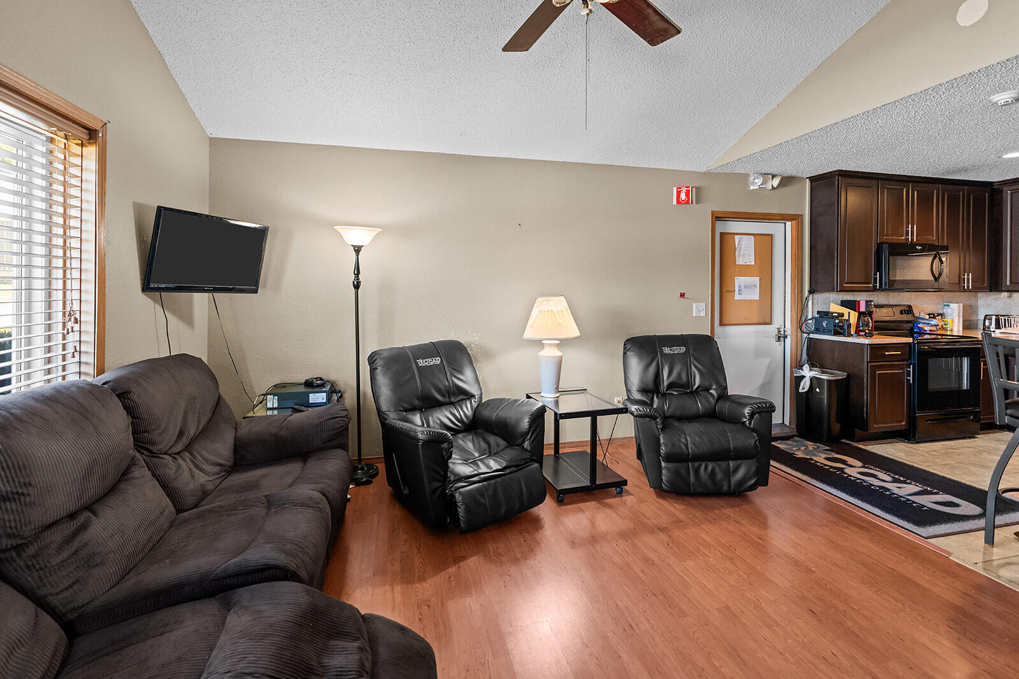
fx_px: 453
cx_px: 510
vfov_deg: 73.8
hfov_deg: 96.7
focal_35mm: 16
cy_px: 340
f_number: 2.8
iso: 1000
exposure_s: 1/50
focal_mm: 16
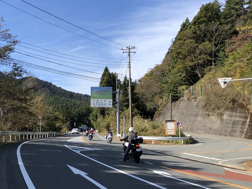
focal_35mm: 43
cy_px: 96
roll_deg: +0.5
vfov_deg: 33.6
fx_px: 313
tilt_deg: +5.9
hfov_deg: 43.6
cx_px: 100
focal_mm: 3.99
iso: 20
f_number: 1.8
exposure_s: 1/1297
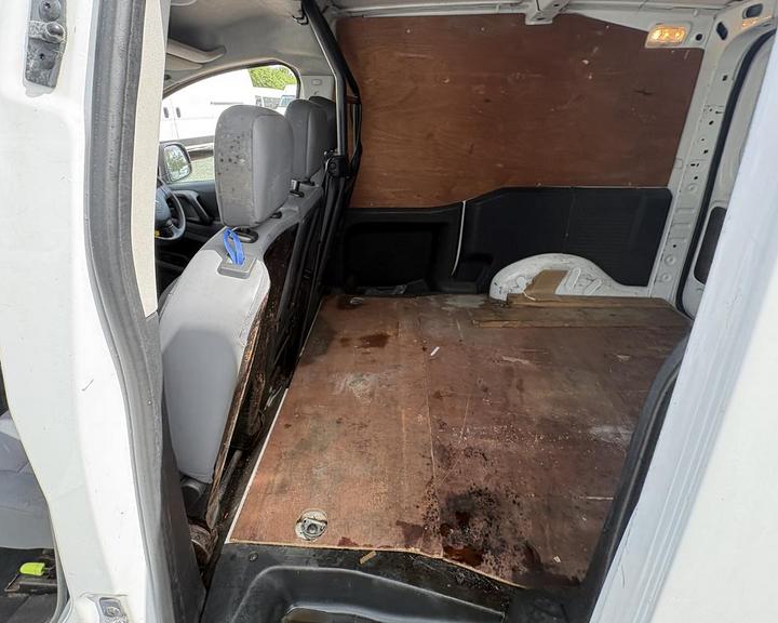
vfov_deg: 76.7
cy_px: 277
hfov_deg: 89.6
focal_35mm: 17
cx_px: 379
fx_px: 391
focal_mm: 2.22
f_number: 2.2
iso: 80
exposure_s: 1/136
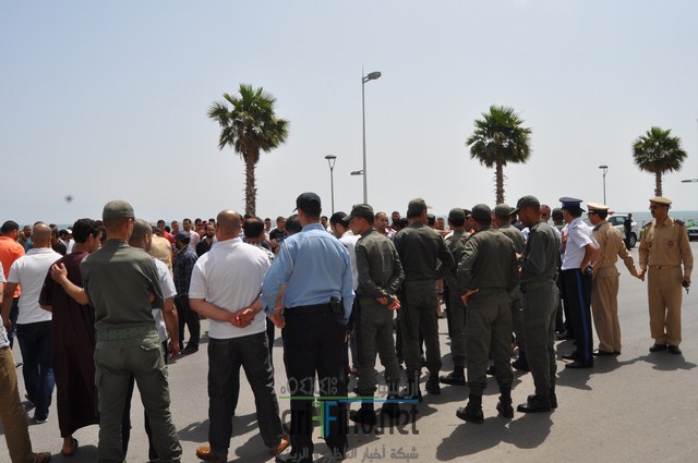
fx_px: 523
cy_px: 232
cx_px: 349
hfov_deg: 67.4
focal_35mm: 27
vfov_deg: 47.8
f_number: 14
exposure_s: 1/200
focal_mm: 18
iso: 200
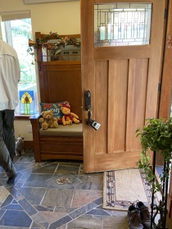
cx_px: 72
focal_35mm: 34
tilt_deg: -15.2
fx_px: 225
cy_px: 132
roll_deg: +1.6
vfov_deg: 53.7
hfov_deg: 41.7
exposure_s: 1/60
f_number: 1.8
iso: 125
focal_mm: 4.25
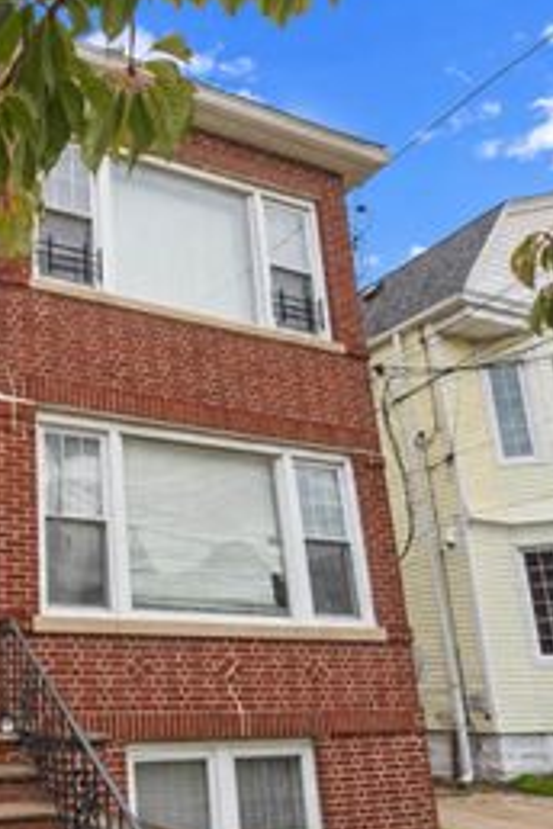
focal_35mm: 31
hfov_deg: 37.7
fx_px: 714
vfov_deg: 59.4
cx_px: 0
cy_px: 525
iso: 3200
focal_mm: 16
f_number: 11
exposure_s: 1/320
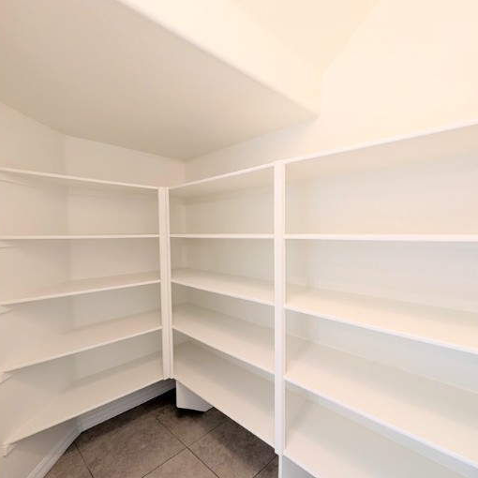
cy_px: 246
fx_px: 250
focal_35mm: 16
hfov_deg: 87.2
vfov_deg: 87.4
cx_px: 261
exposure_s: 1/24
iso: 82
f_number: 1.7
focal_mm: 2.02
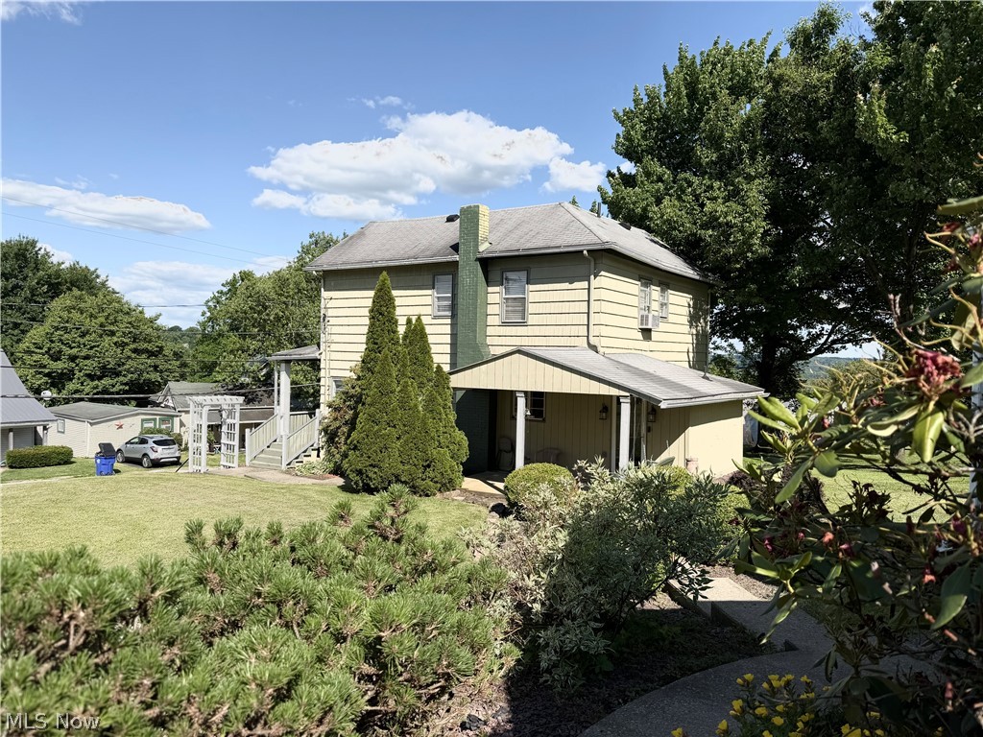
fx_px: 682
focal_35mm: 24
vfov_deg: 56.8
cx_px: 492
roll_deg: -0.7
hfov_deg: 71.6
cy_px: 368
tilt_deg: -1.3
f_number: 1.78
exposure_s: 1/4673
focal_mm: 6.76
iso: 80
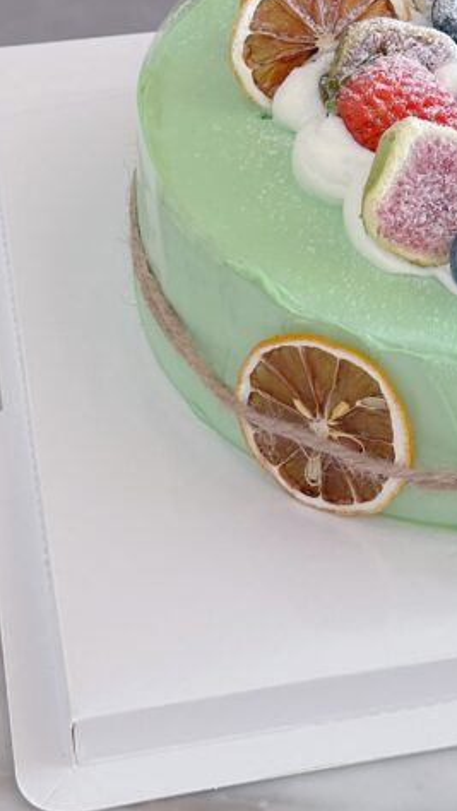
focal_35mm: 113
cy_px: 103
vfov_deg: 18.7
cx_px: 507
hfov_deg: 10.6
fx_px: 2432
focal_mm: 6.86
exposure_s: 1/100
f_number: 1.78
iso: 80
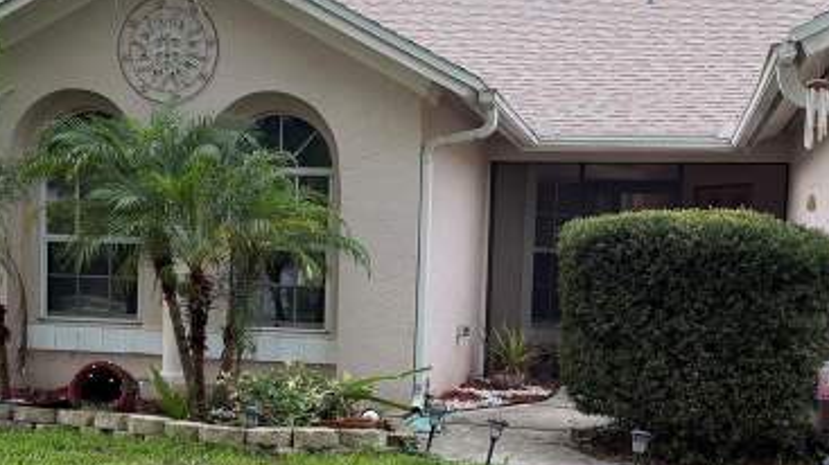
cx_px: 379
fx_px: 1252
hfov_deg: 36.6
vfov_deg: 20.8
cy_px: 372
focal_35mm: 57
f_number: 1.78
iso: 80
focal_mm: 6.76
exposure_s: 1/228
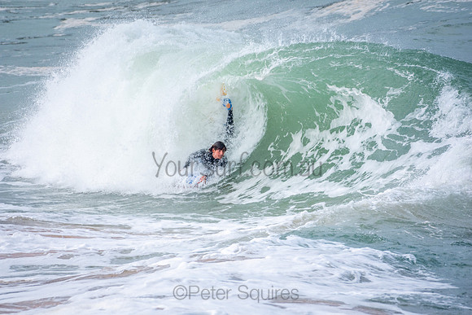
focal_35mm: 750
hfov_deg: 2.7
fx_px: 9835
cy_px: 158
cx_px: 236
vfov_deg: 1.8
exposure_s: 1/1000
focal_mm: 500
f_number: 5.6
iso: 220
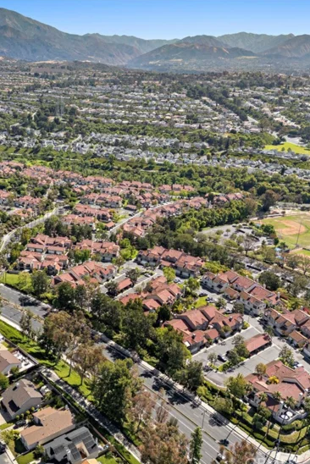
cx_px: 72
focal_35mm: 34
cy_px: 235
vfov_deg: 55.8
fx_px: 439
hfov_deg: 37.8
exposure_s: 1/2500
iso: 100
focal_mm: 6.72
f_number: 1.7
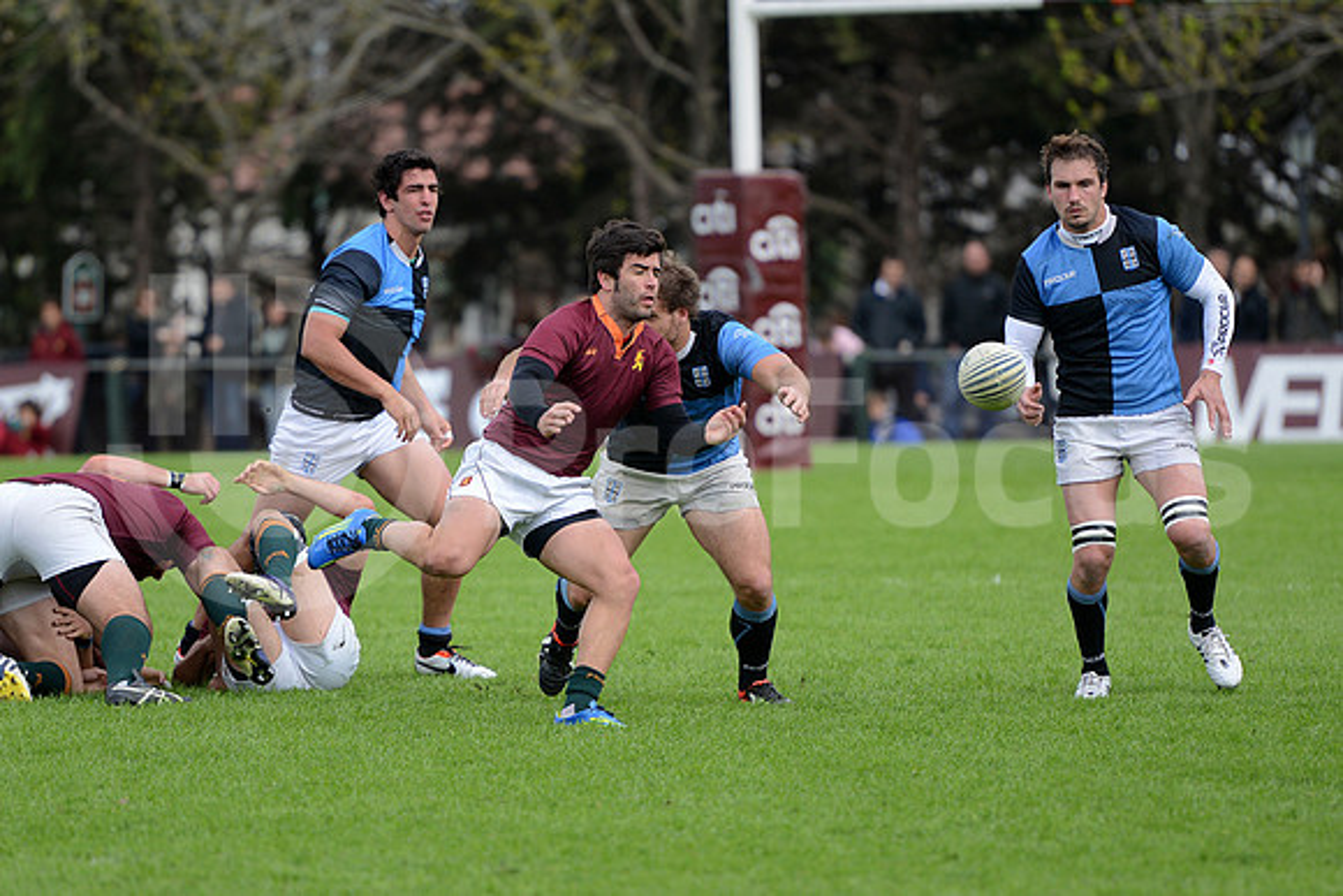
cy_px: 448
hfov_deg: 10.3
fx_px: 7463
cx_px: 672
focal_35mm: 200
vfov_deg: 6.9
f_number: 2.8
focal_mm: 200
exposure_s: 1/1250
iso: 320
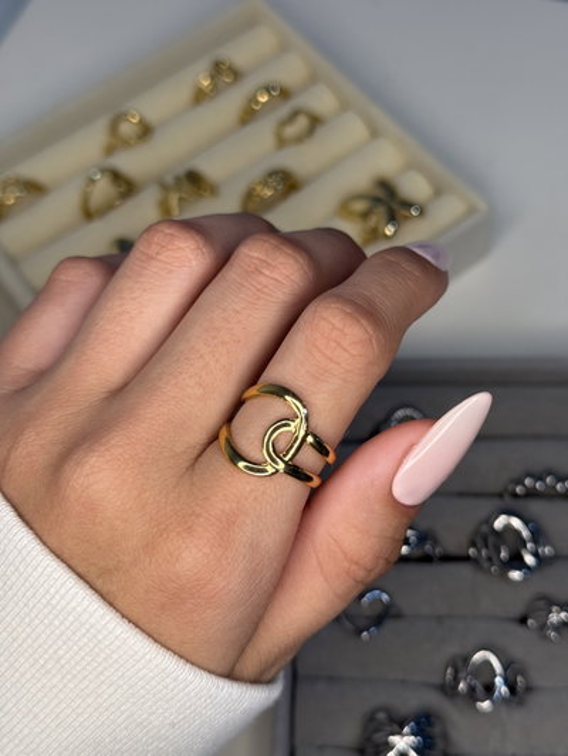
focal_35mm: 48
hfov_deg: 30.3
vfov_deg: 39.6
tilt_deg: -59.4
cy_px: 378
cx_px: 284
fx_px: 1050
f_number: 1.78
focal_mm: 6.76
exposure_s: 1/103
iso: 80
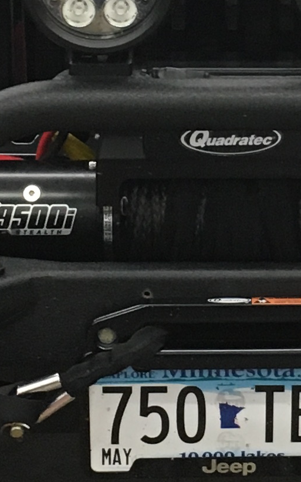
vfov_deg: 13.7
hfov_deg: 8.6
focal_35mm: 151
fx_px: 1982
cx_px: 313
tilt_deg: -16.6
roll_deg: -1.9
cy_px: 41
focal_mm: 4.15
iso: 100
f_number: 2.2
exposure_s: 1/30
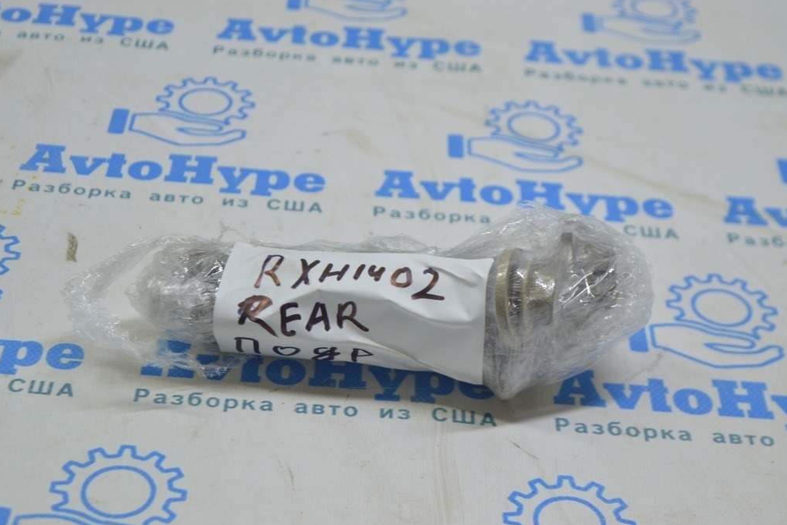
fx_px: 1596
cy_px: 264
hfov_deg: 27.7
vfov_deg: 18.7
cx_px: 396
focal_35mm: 73
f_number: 5.3
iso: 400
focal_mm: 48
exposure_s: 1/40
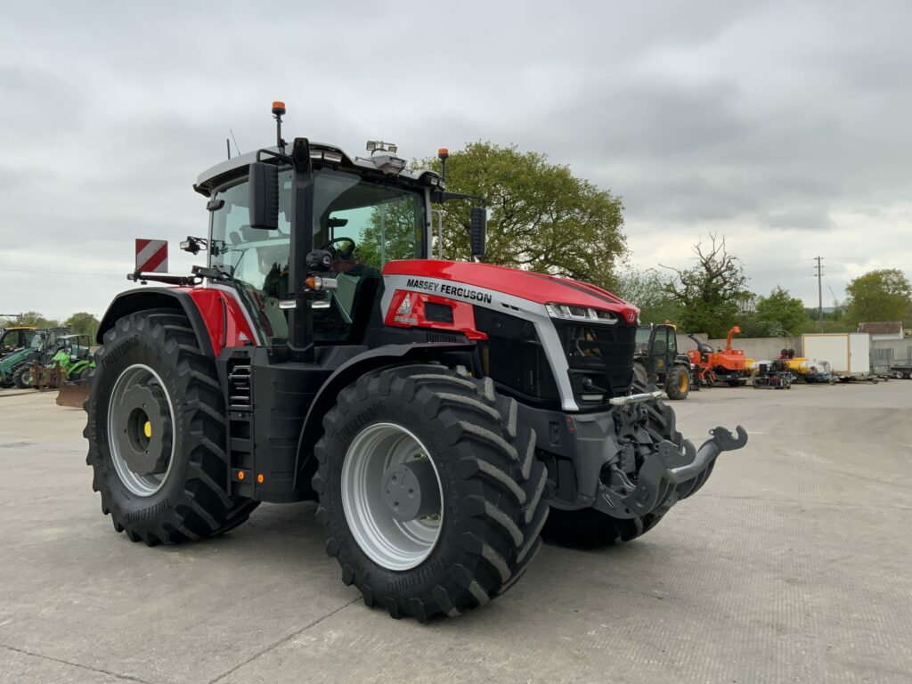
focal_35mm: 29
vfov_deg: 48.2
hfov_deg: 61.7
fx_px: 764
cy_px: 342
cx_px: 456
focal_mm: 3
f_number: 1.8
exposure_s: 1/329
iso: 16
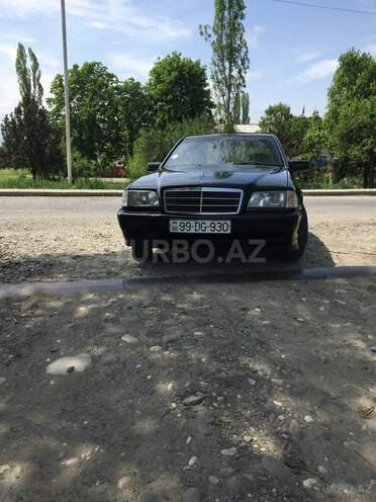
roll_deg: -0.8
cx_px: 188
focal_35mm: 29
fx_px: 420
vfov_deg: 61.7
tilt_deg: -10.1
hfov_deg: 48.2
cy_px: 251
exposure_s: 1/1883
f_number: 2.2
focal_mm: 4.15
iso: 32
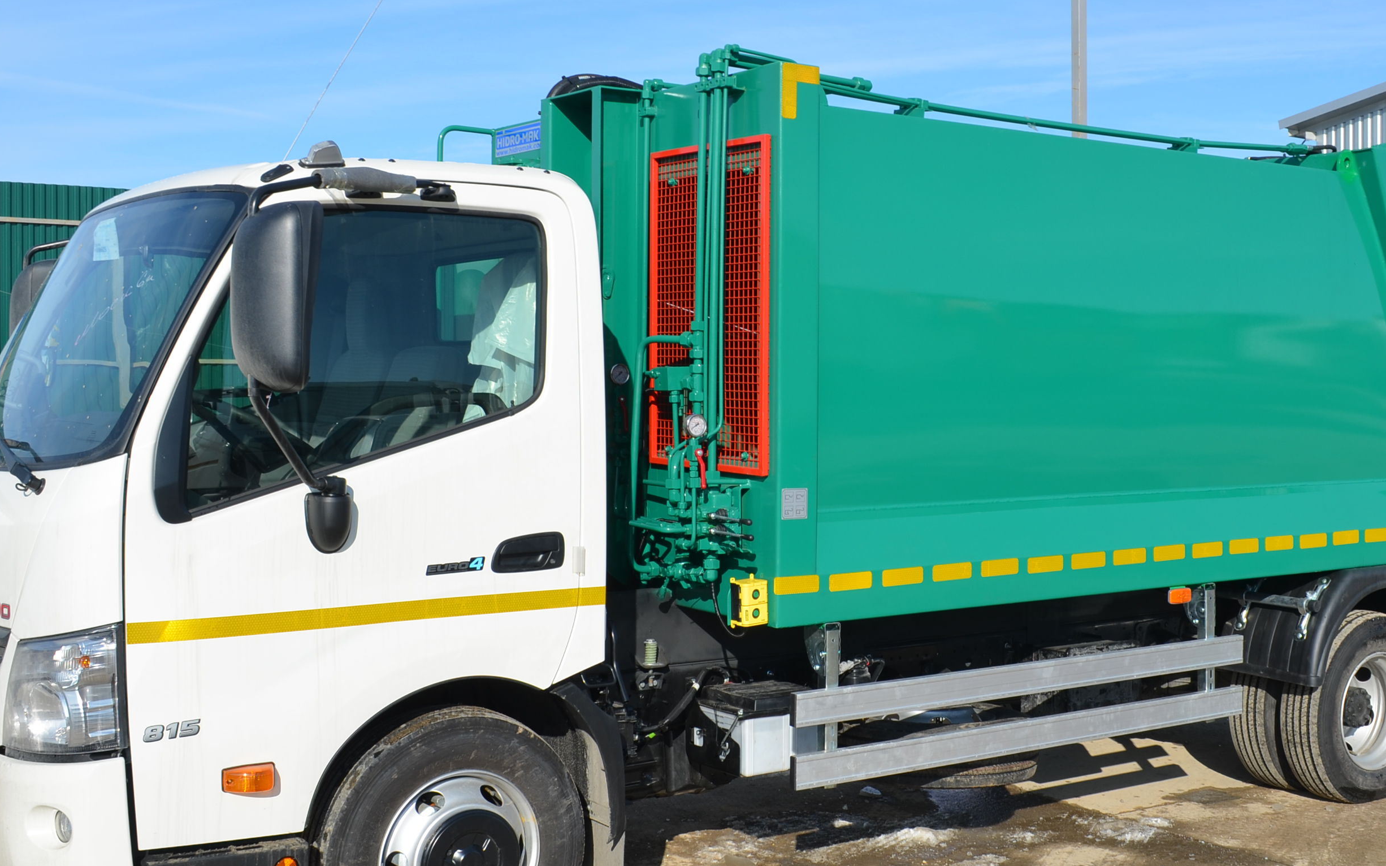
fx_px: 1737
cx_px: 820
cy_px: 422
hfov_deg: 43.3
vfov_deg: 28.0
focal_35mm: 46
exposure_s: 1/250
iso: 100
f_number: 8
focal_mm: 20
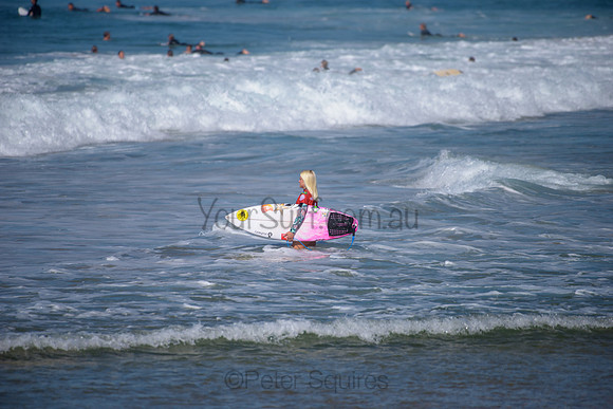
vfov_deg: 2.8
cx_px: 306
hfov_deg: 4.1
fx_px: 8515
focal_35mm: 500
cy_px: 204
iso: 140
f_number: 5.6
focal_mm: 500
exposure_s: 1/2000
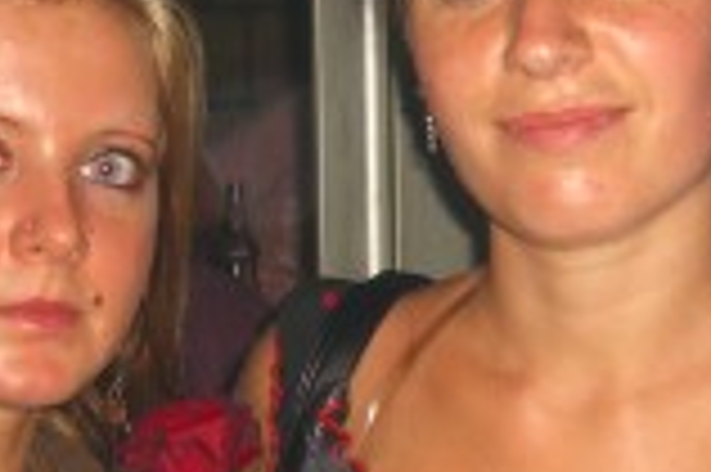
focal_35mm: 150
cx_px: 508
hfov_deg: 13.7
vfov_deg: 9.1
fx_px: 2959
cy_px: 476
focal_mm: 7.9
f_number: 2.8
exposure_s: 1/60
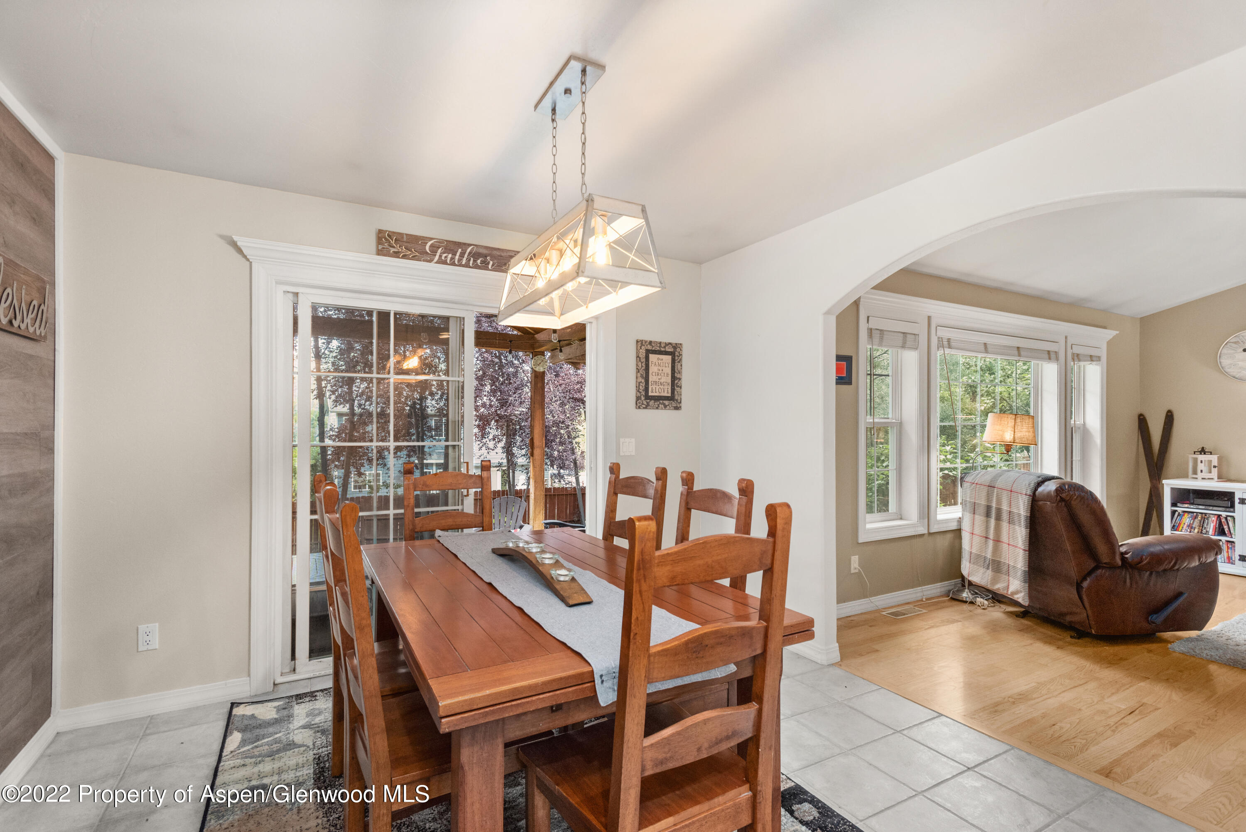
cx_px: 623
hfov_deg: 93.3
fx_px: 589
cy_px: 416
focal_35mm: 17
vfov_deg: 70.5
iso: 1600
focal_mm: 17
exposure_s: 1/25
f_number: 7.1
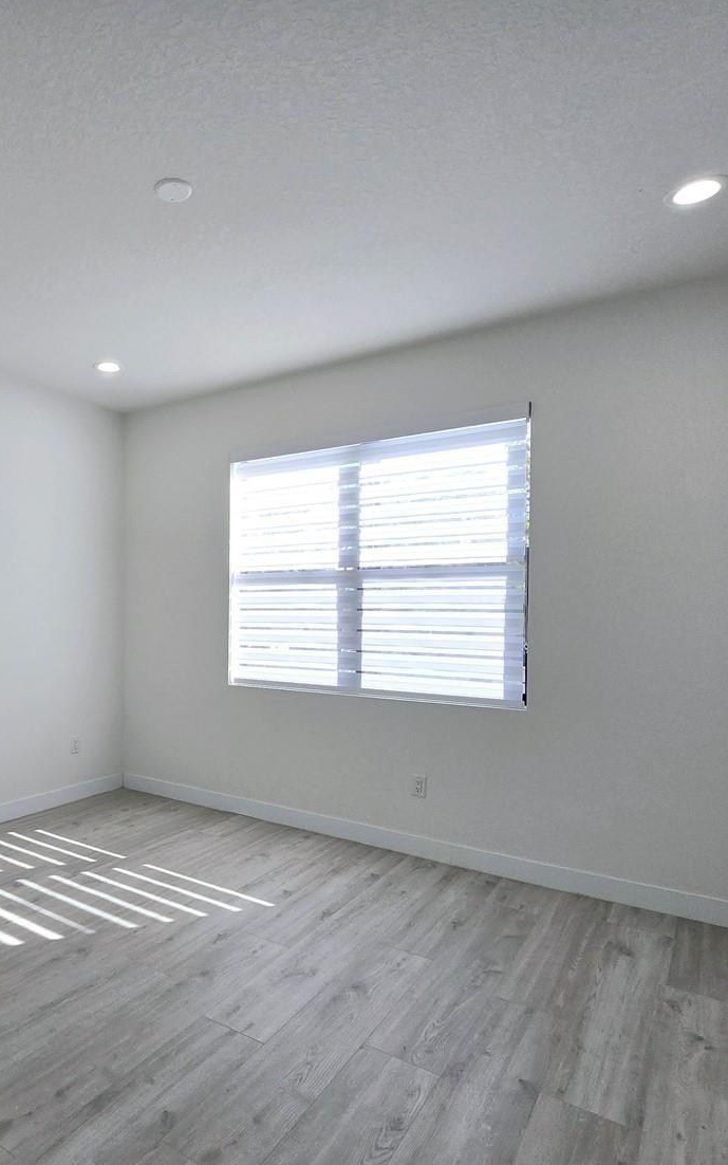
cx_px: 163
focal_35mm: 20
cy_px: 622
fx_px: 635
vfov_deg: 84.9
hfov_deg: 56.1
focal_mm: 2.2
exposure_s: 1/333
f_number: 2.2
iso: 50
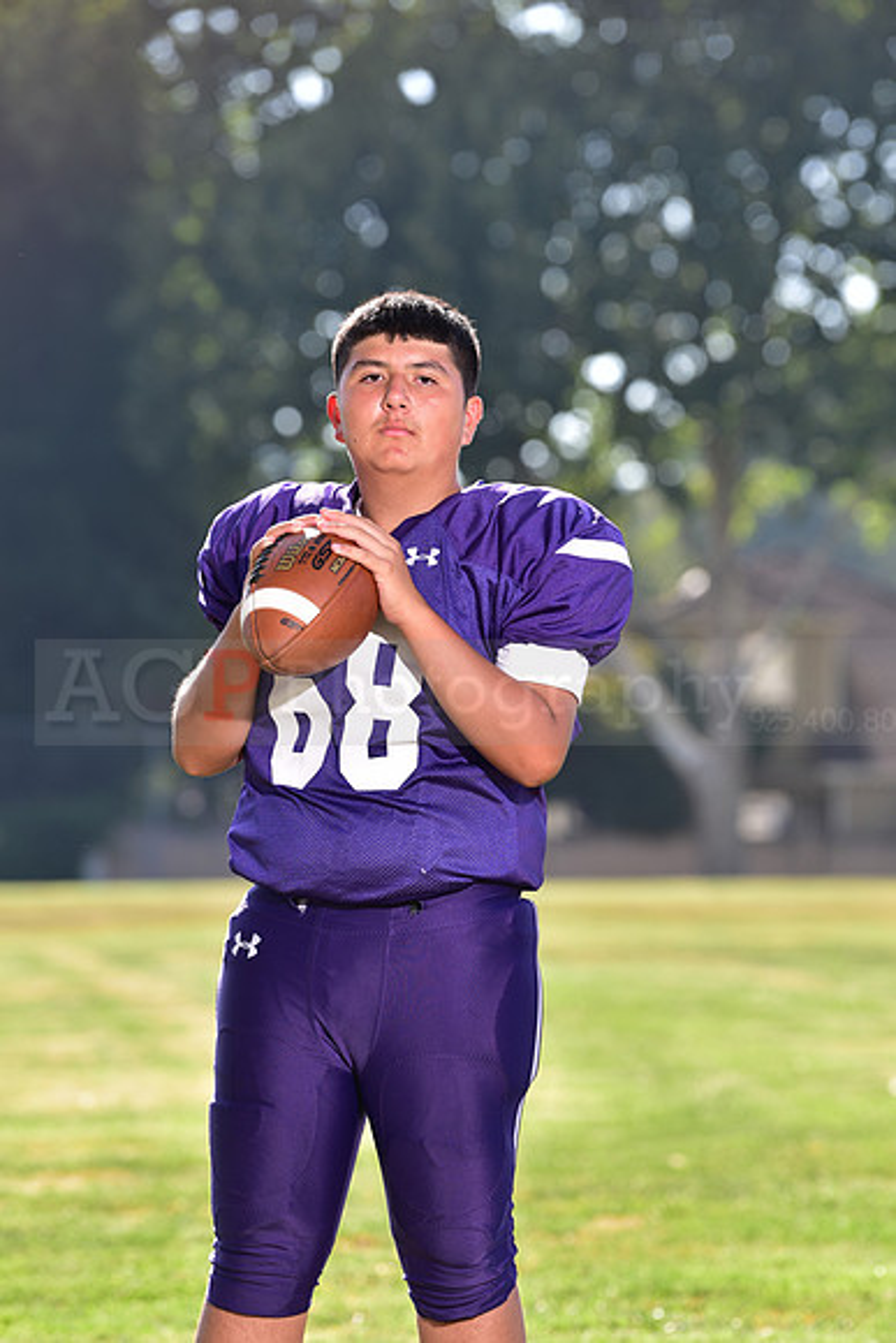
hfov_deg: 6.9
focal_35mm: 200
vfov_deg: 10.3
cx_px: 448
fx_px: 7462
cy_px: 672
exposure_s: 1/250
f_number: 5
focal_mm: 200
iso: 100
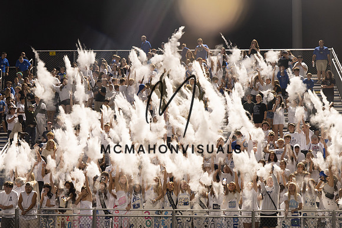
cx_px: 166
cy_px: 143
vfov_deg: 15.6
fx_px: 831
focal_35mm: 88
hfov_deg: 23.2
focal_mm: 70
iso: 2500
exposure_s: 1/80
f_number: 6.3
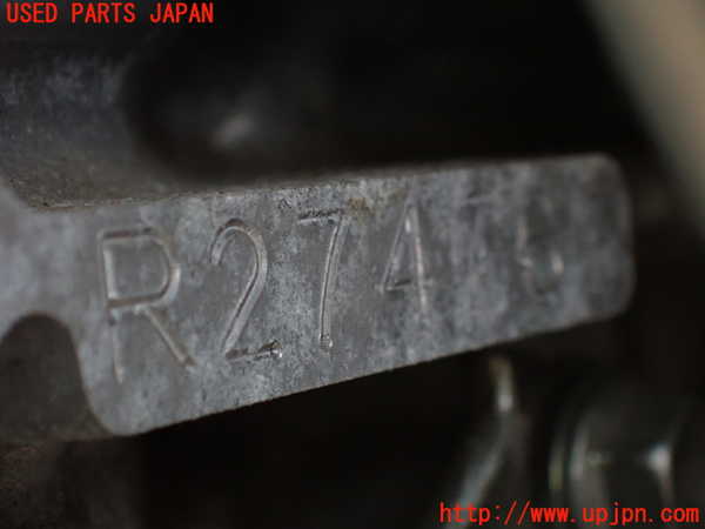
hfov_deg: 19.6
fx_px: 2037
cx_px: 352
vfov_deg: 14.8
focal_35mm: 100
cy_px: 264
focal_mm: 18
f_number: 4.9
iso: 800
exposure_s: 1/400
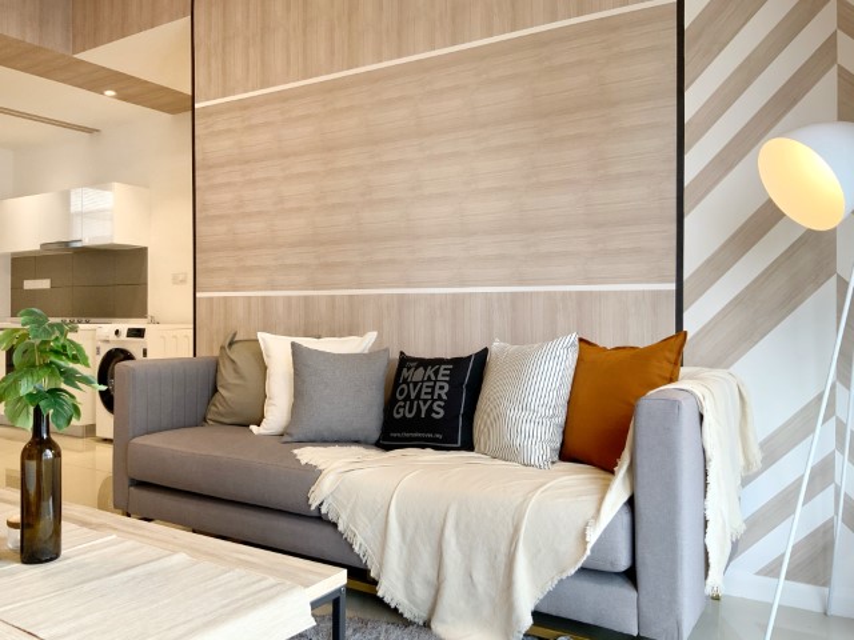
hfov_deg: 61.7
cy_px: 320
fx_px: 715
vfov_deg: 48.2
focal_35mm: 29
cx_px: 427
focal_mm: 3
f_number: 1.8
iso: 64
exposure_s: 1/100
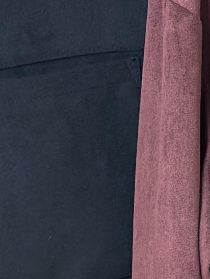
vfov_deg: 5.9
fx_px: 2693
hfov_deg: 4.4
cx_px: 410
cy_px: 376
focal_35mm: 333
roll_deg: -1.1
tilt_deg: -15.1
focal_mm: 6.86
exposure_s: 1/141
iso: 64
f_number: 1.78
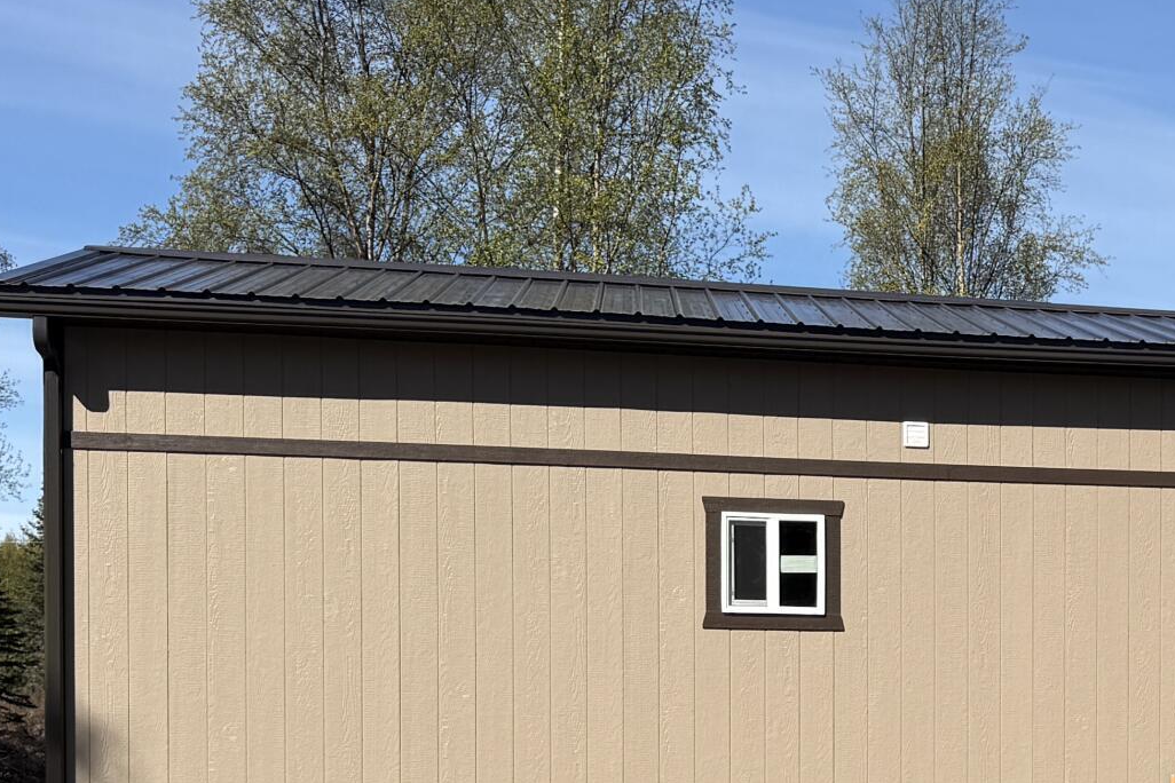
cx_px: 1286
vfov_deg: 18.2
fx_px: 2382
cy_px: 765
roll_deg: -0.5
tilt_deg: -0.8
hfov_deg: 25.7
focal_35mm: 73
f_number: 1.78
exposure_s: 1/5714
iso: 80
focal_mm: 6.76
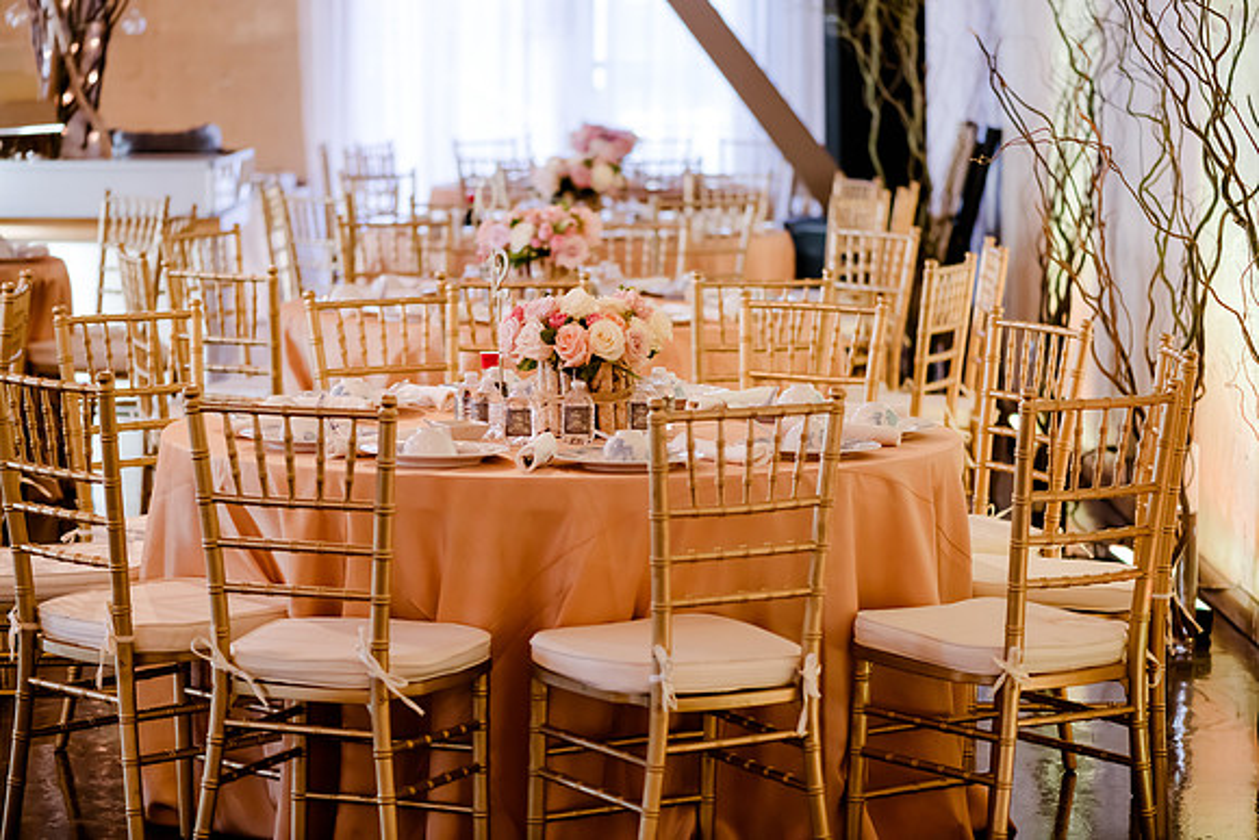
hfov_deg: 19.5
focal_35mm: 105
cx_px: 630
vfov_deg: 13.0
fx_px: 3673
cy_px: 420
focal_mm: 105
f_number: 2.8
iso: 2000
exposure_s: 1/160
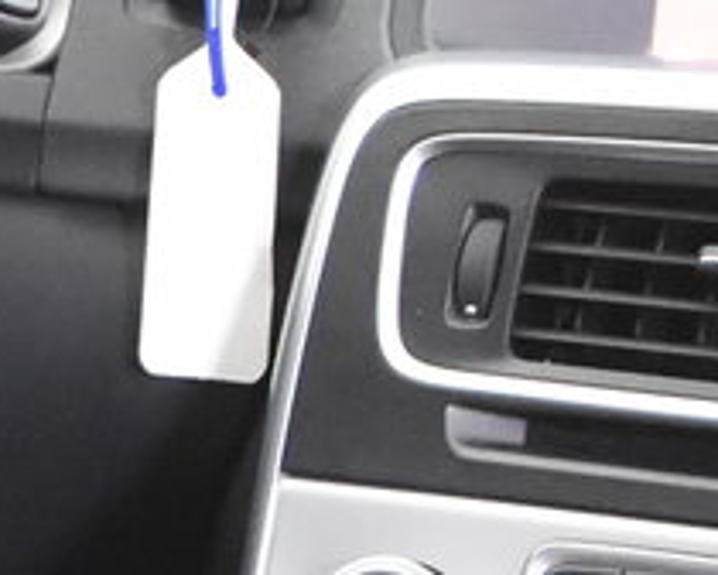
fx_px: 4378
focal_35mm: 206
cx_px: -568
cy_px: 474
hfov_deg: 9.0
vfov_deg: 7.5
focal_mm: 24
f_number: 3
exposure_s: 1/40
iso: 7200
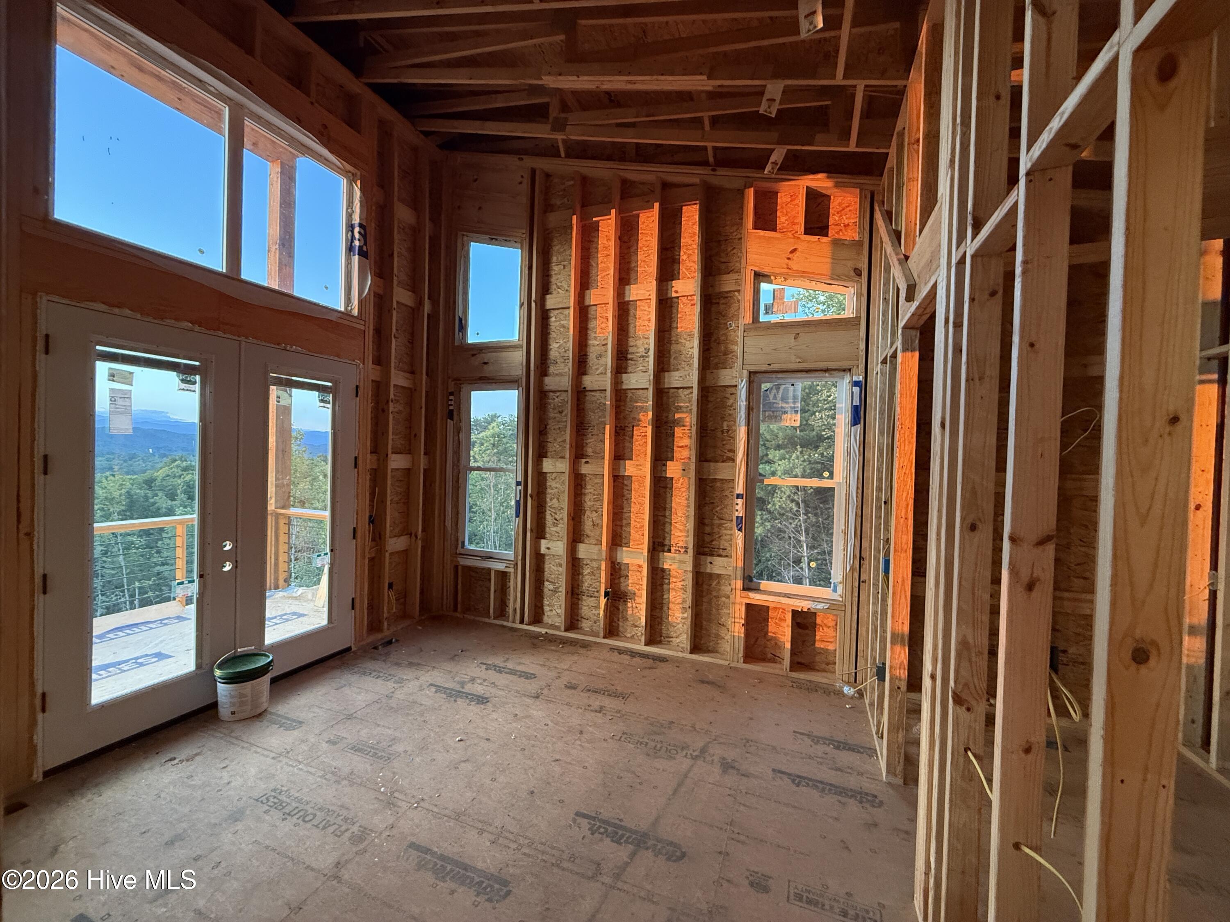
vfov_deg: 85.7
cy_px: 461
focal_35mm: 14
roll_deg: -1.6
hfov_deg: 102.1
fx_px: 497
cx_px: 615
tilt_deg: -0.2
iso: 500
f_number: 2.2
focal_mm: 2.22
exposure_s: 1/60
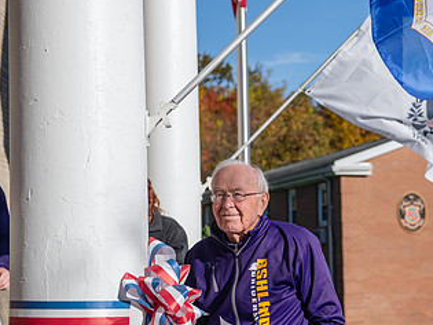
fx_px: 1150
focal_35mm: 92
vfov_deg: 16.0
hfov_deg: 21.0
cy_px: 184
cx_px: 362
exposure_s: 1/1000
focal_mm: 52
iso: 80
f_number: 3.5
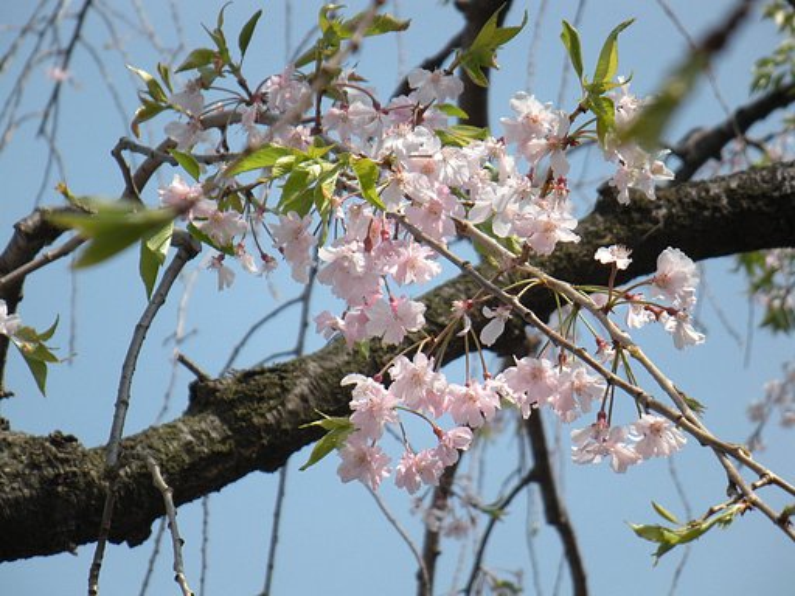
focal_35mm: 177
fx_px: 4065
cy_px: 298
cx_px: 398
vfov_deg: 8.4
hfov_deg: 11.2
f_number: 4.8
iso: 64
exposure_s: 1/329
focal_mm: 29.5
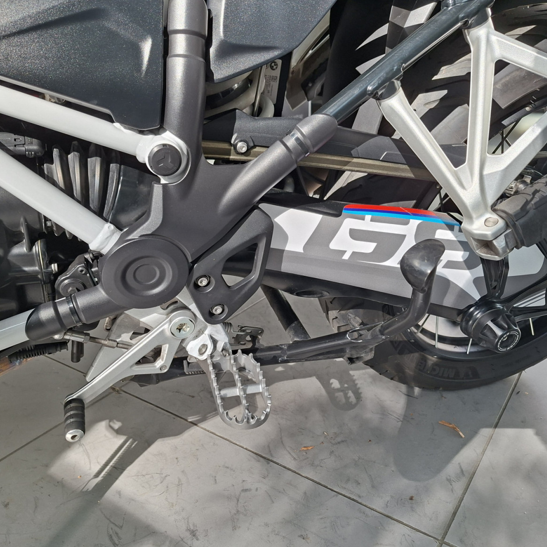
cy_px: 281
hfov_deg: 57.3
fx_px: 501
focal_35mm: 28
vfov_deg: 57.3
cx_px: 256
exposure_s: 1/167
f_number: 1.8
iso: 40
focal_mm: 5.54
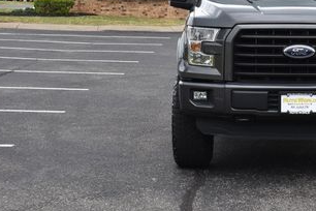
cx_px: 317
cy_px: 13
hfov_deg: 17.7
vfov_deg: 12.0
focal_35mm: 113
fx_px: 992
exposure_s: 1/250
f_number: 7.1
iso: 200
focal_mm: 36
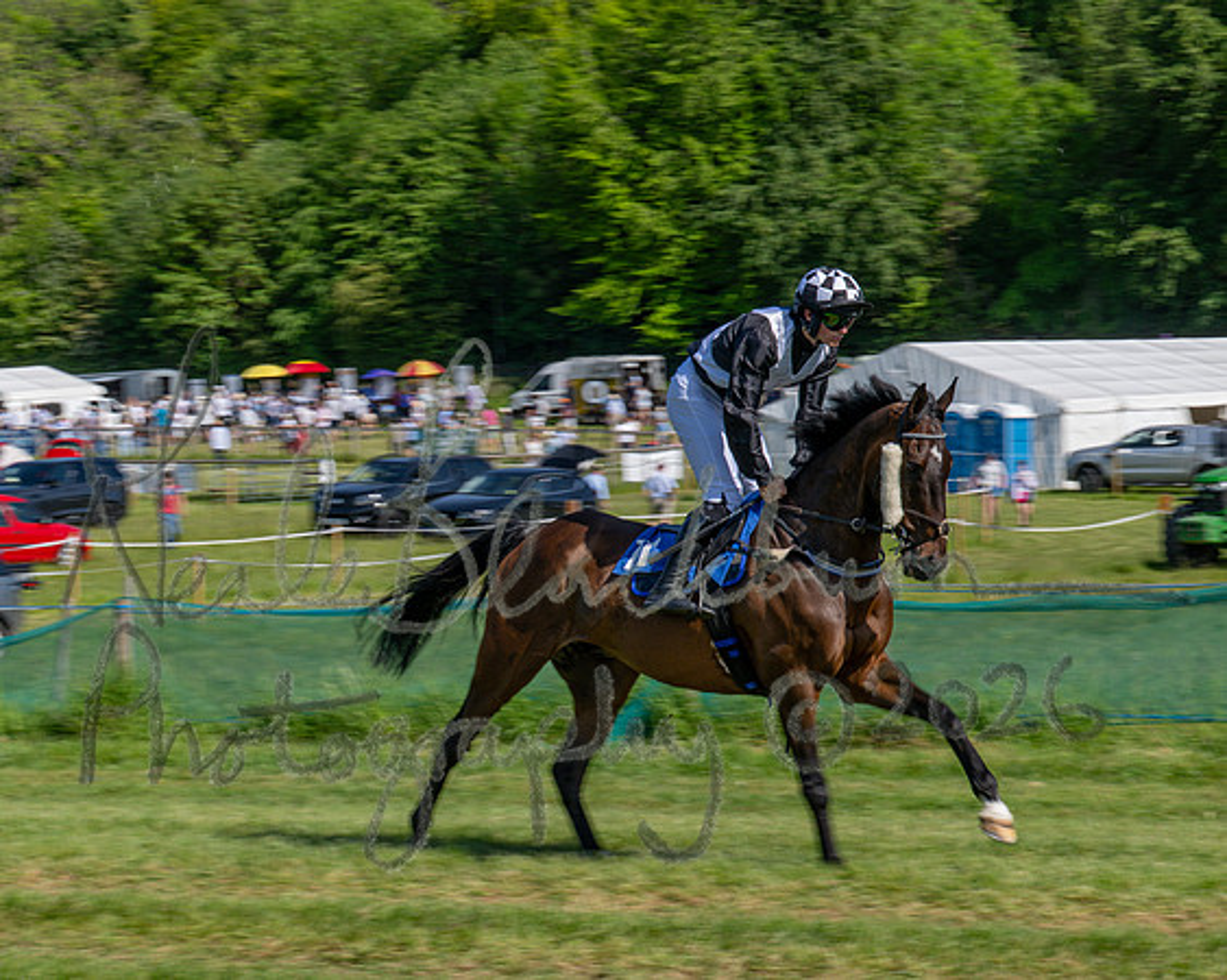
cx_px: 614
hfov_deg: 16.3
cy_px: 490
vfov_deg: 13.0
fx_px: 4295
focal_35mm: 118
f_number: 14
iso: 160
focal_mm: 70
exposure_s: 1/160
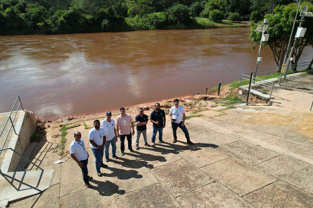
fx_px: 191
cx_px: 156
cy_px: 104
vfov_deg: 57.2
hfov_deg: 78.6
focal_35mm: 22
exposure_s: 1/500
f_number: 2.8
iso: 100
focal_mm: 8.38
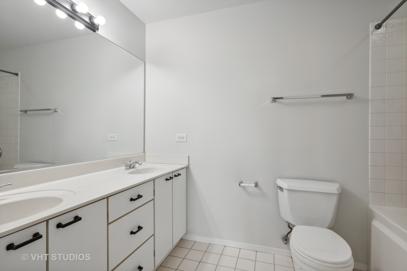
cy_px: 136
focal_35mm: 17
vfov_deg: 70.3
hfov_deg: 93.3
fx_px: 192
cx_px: 204
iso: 200
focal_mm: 17
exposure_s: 1/6
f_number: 9.5
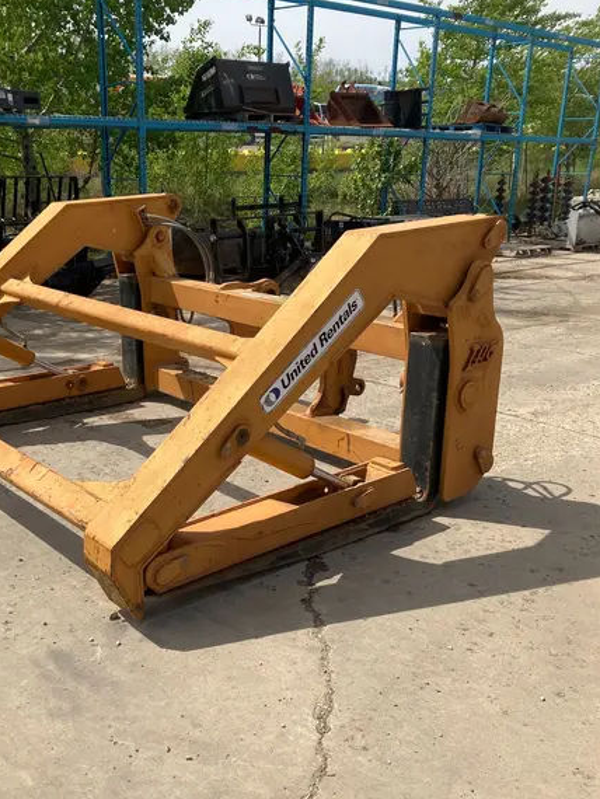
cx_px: 224
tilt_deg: -19.2
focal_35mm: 36
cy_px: 438
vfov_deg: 51.3
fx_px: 831
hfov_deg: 39.4
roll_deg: -0.7
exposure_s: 1/2208
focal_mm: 3.99
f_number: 1.8
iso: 32
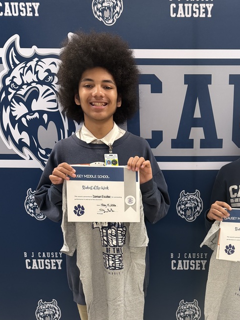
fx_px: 351
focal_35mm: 38
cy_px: 252
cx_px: 176
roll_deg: +0.0
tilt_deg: -15.0
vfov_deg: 46.6
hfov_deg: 36.9
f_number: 1.78
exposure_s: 1/60
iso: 200
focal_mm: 6.76
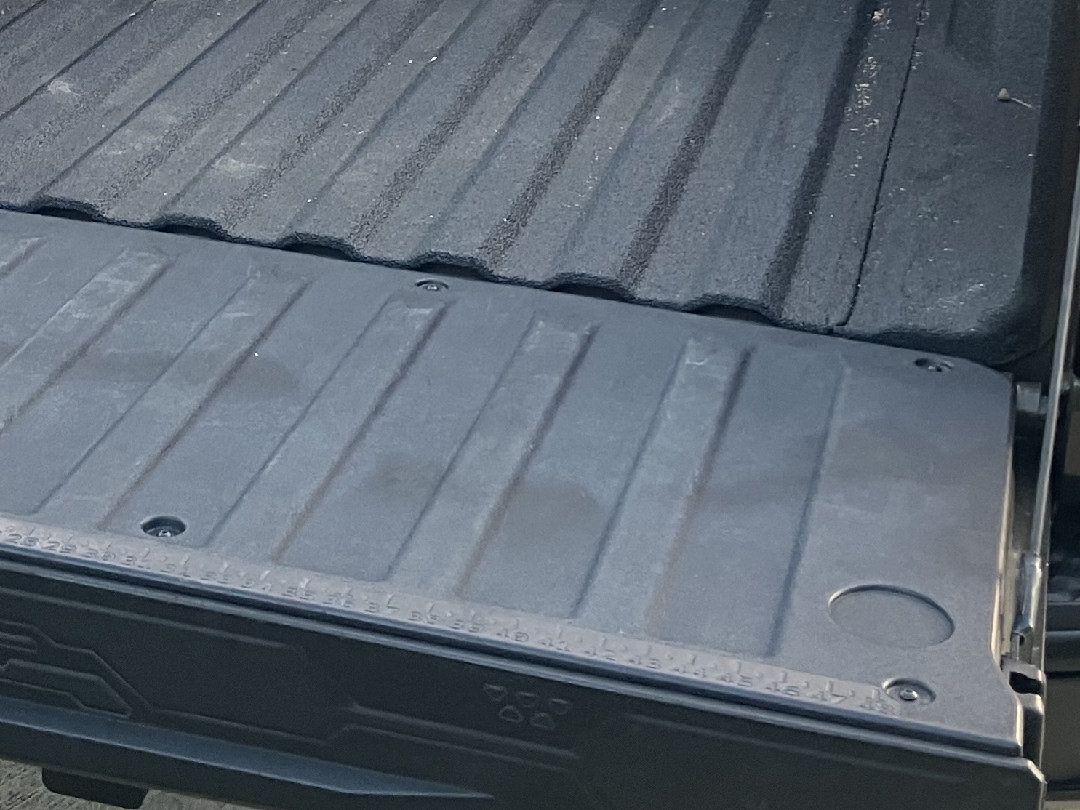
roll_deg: -0.4
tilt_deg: -15.4
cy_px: 23
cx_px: 283
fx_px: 2371
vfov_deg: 18.9
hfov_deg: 25.4
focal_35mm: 76
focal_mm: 3.99
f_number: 1.8
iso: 80
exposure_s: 1/83
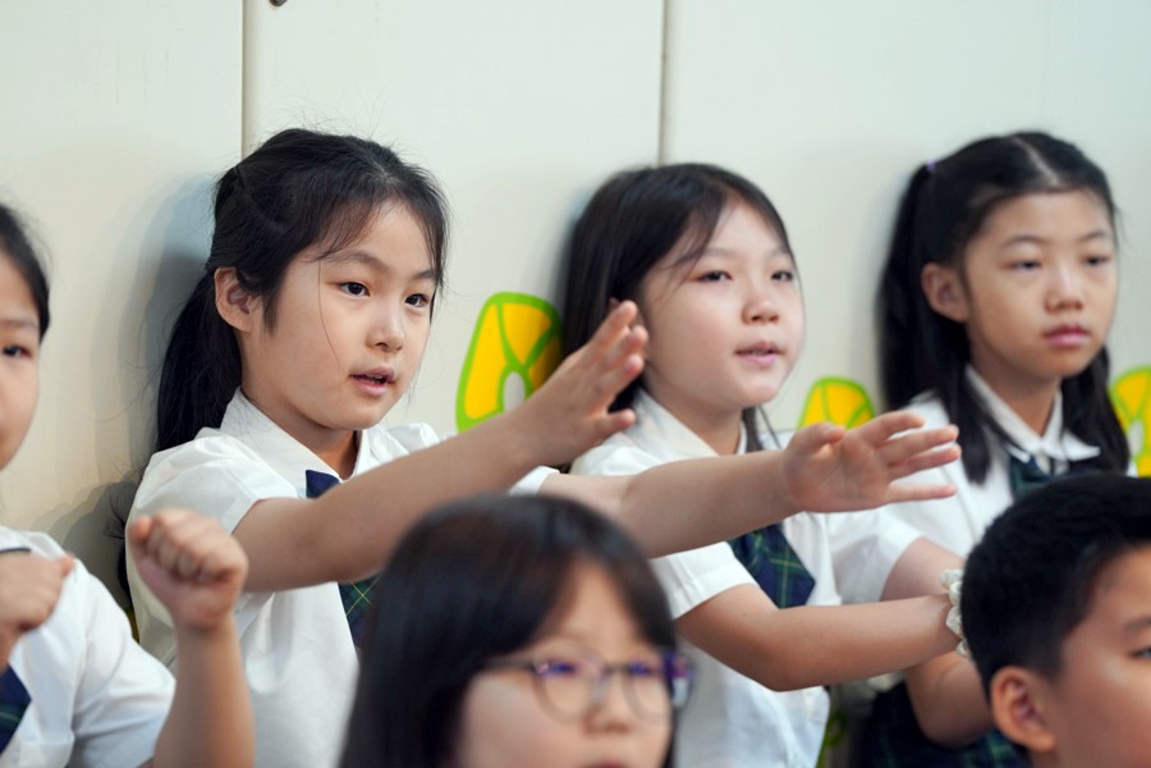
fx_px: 6394
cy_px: 384
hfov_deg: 10.3
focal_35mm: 200
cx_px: 576
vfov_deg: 6.9
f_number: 4
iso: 1600
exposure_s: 1/250
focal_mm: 200
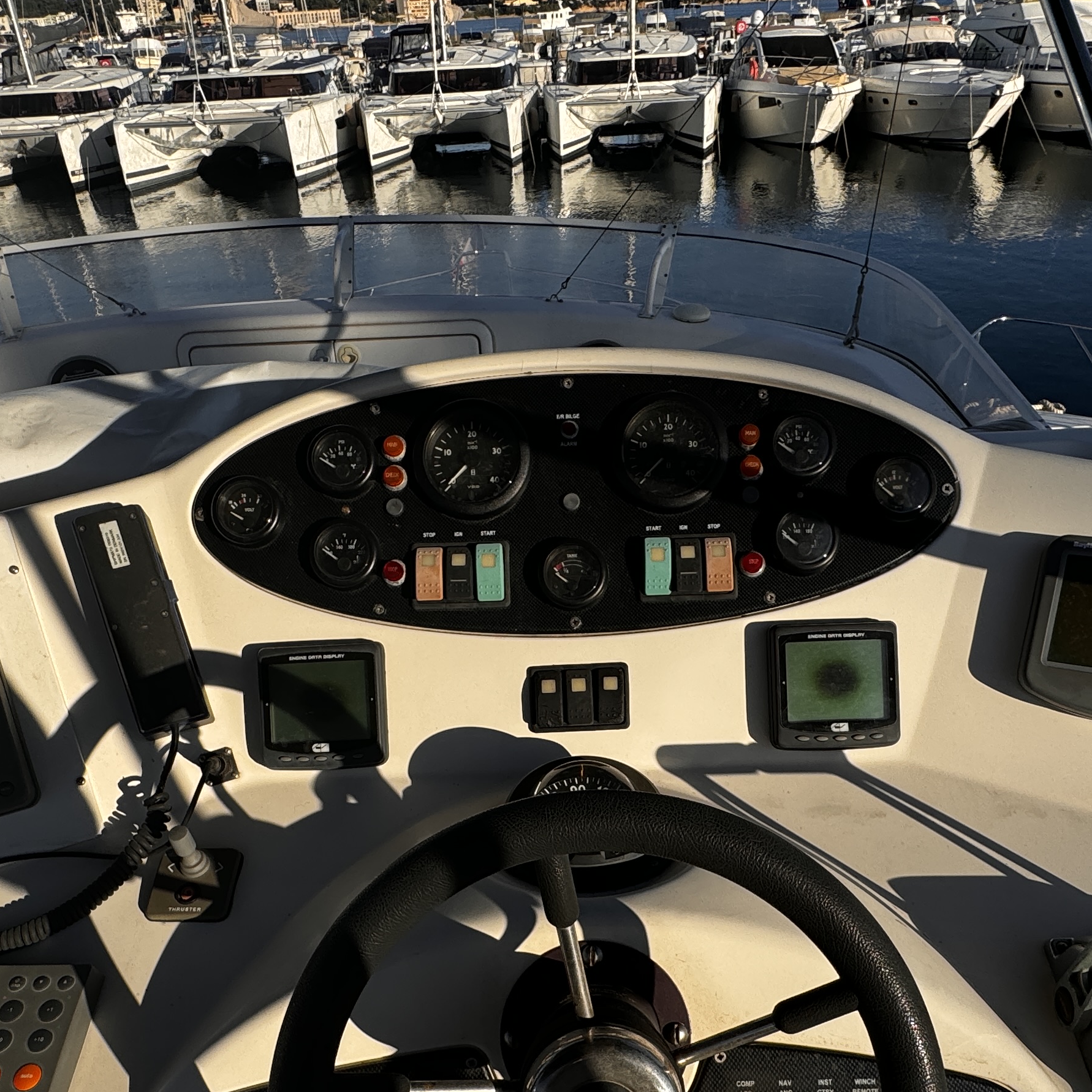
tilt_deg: -36.2
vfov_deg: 55.7
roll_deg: +4.5
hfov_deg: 57.3
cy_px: 754
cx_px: 537
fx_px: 999
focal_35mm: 28
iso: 50
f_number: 2.2
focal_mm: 2.22
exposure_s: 1/2028
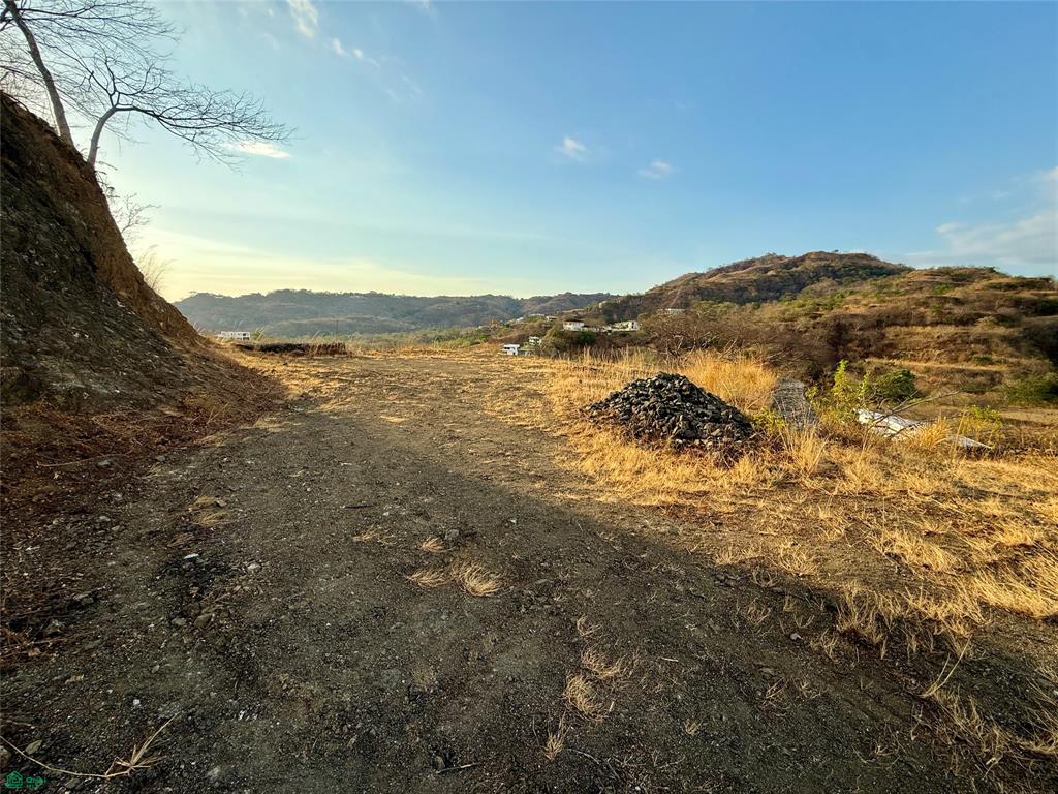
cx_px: 529
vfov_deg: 85.7
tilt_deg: -7.2
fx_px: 428
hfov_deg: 102.1
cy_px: 397
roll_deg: -1.4
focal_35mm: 14
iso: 64
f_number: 2.2
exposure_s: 1/1656
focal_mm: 2.22
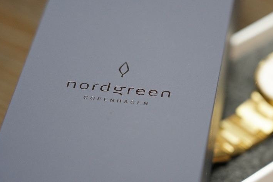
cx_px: 177
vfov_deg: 9.3
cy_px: 91
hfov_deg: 13.8
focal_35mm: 148
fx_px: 1122
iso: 1600
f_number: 4
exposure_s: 1/125
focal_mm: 105
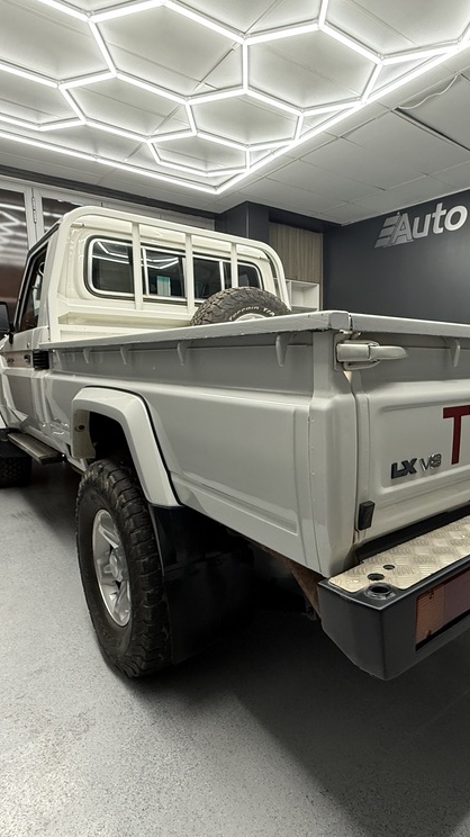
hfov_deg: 51.5
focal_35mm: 21
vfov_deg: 83.9
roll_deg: -1.1
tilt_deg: -8.4
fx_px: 466
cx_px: 347
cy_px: 425
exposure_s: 1/100
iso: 250
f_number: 2.2
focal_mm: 2.22
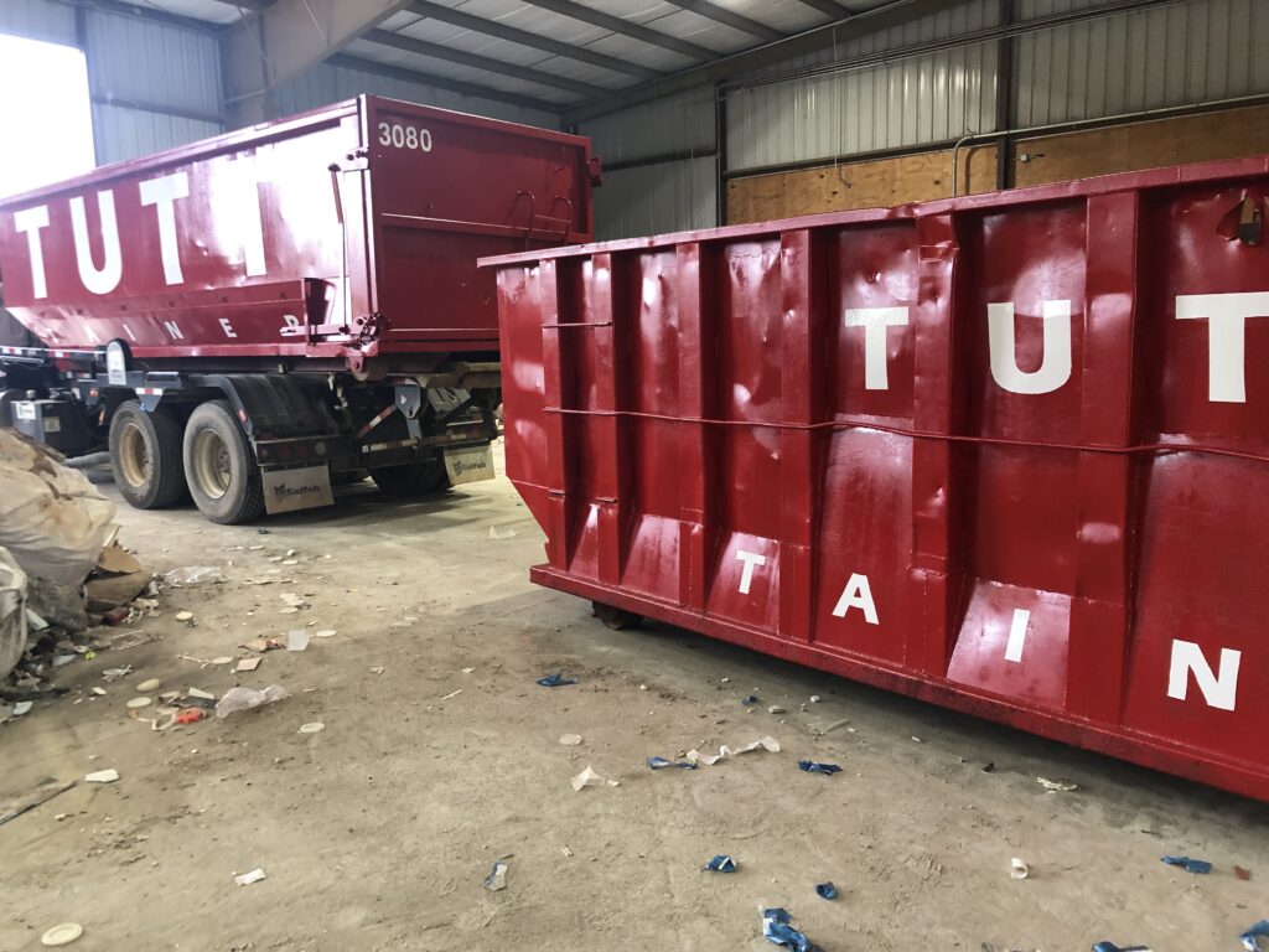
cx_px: 634
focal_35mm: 28
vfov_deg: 49.7
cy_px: 476
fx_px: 1026
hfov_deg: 63.4
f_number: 1.8
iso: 64
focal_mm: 3.99
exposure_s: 1/15
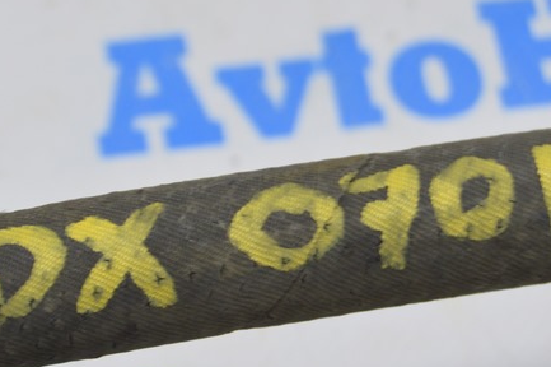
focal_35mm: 195
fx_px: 2985
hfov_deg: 10.5
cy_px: 183
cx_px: 238
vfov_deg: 7.0
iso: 400
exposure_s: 1/20
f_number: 5.6
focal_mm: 55
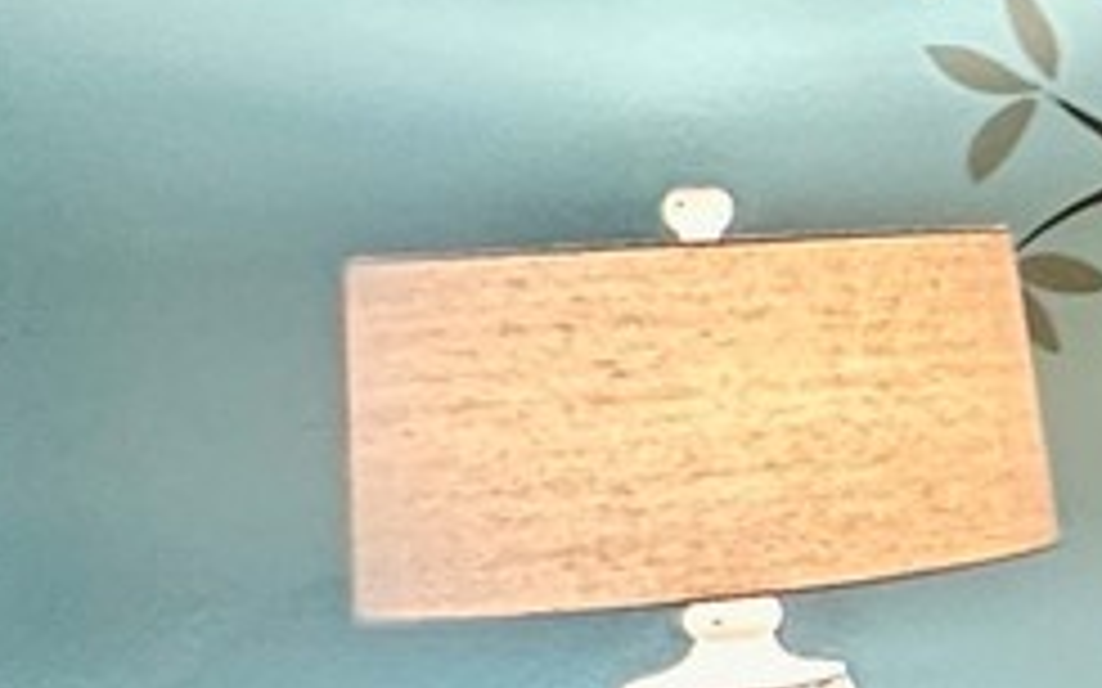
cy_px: 265
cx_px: 3396
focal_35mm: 97
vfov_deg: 13.5
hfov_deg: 11.2
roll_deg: -0.4
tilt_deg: -3.8
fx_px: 2913
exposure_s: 1/60
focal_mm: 2.22
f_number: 2.2
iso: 500
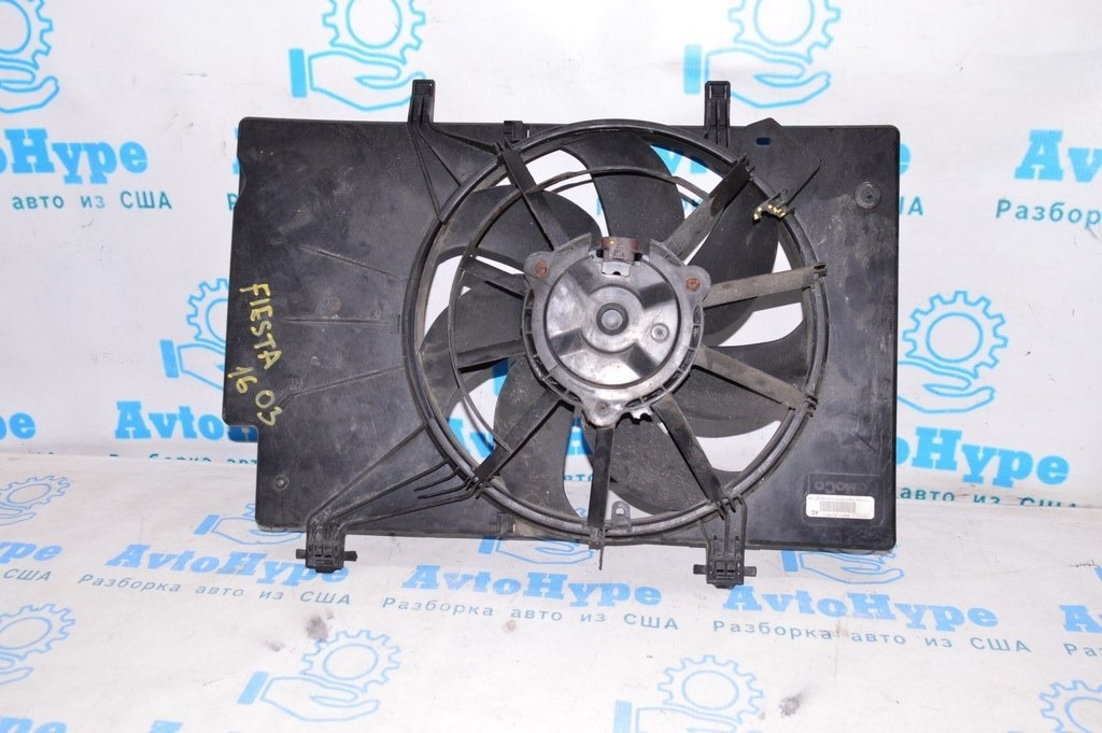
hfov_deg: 59.5
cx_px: 551
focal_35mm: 32
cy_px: 366
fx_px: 963
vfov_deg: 41.6
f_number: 8
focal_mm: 21
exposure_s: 1/160
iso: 1600
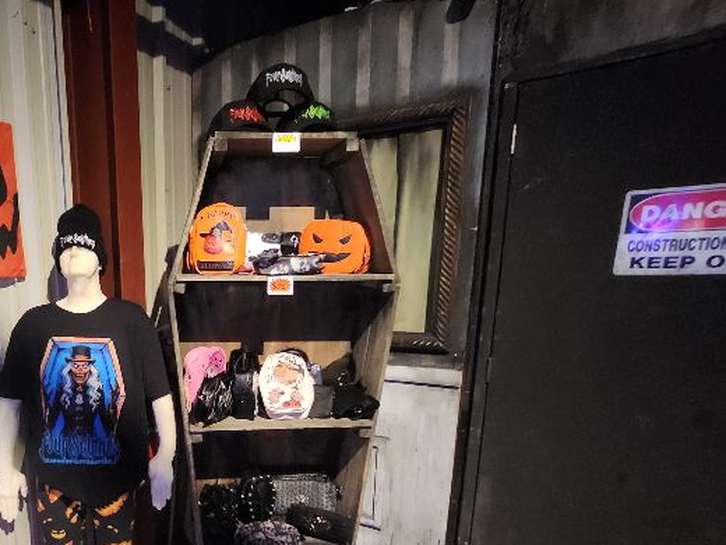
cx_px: 172
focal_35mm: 20
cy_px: 388
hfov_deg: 75.1
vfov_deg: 63.2
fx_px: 419
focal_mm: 1.7
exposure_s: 1/24
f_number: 2.2
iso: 1000
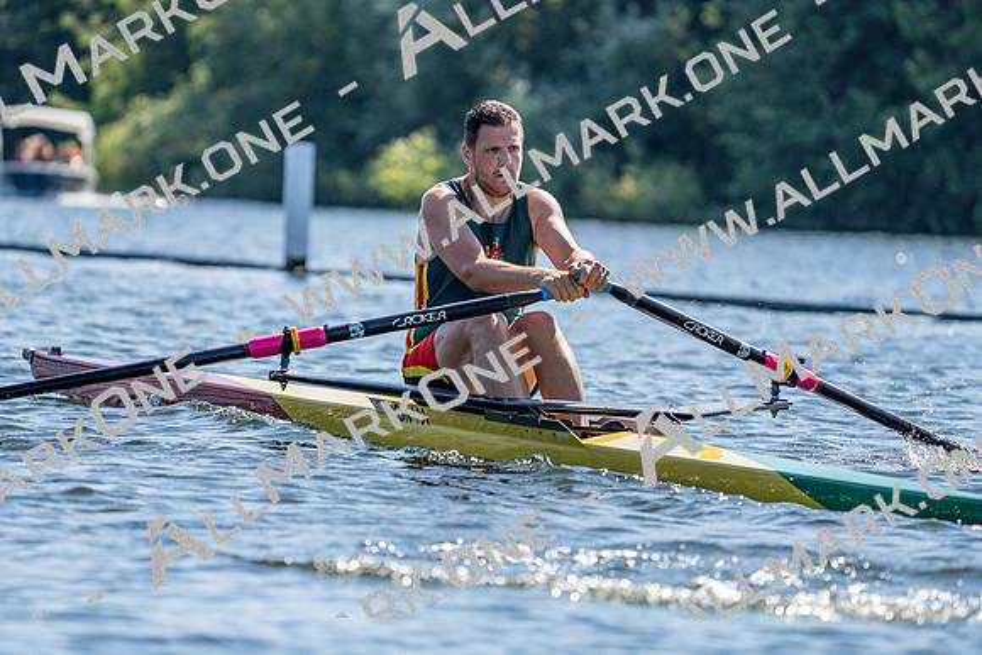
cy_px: 328
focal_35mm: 321
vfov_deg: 4.3
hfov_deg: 6.4
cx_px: 491
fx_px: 8758
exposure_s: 1/1600
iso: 250
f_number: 6.3
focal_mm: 321
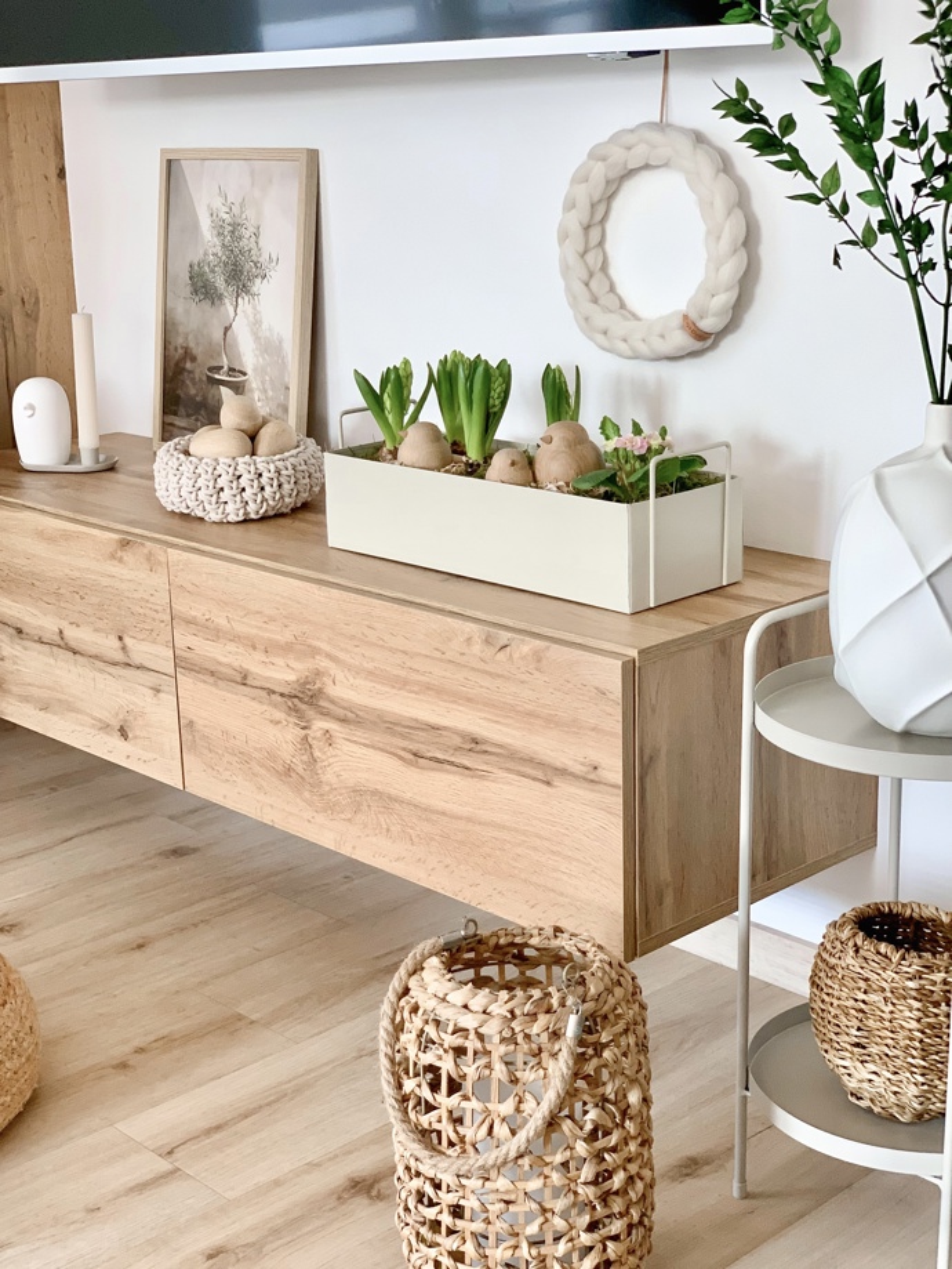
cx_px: 476
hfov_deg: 28.1
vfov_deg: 36.8
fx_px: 1905
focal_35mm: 52
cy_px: 634
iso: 125
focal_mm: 6
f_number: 2.4
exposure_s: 1/90
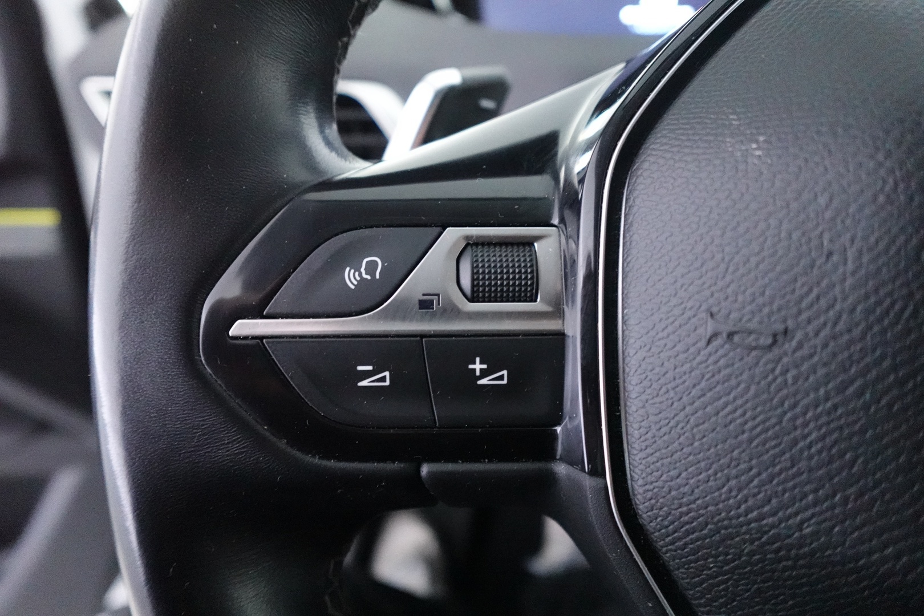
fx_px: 513
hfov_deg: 84.0
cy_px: 308
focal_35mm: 20
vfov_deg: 61.9
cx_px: 462
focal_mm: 7.6
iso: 5000
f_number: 2
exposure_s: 1/80
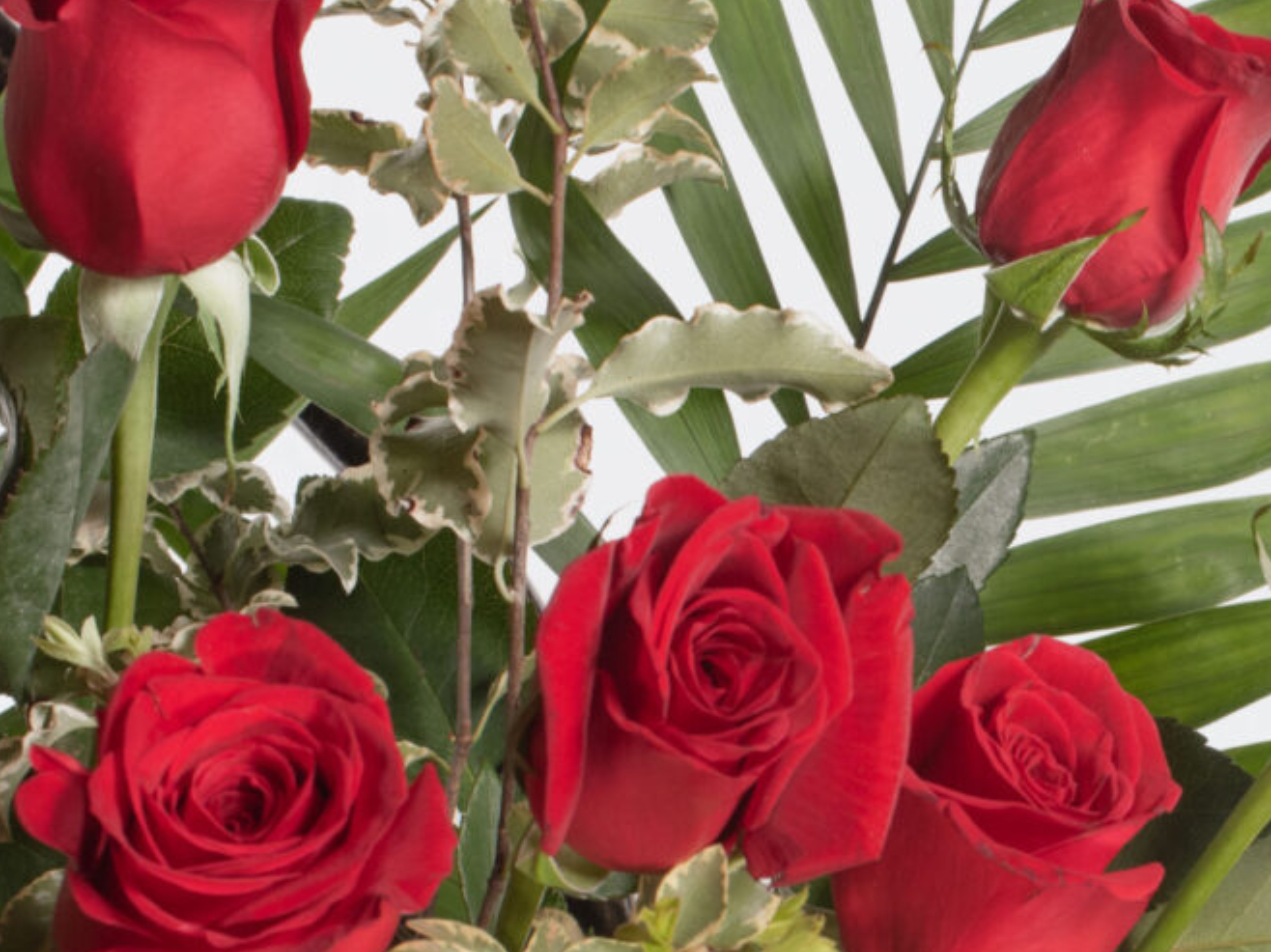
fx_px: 4294
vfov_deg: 12.5
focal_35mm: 117
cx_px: 1290
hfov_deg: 16.5
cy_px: 1022
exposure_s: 1/160
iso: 320
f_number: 14
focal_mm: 50
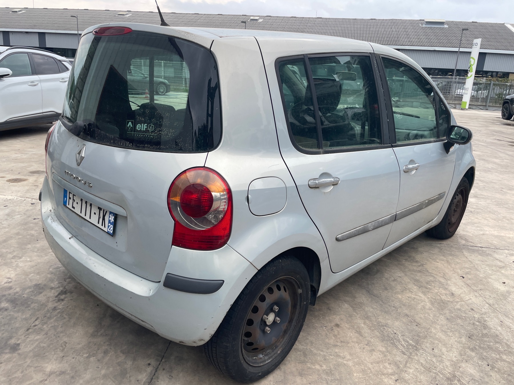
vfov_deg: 53.1
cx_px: 257
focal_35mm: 26
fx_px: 386
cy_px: 192
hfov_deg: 67.3
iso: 32
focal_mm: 4.2
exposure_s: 1/666
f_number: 1.6
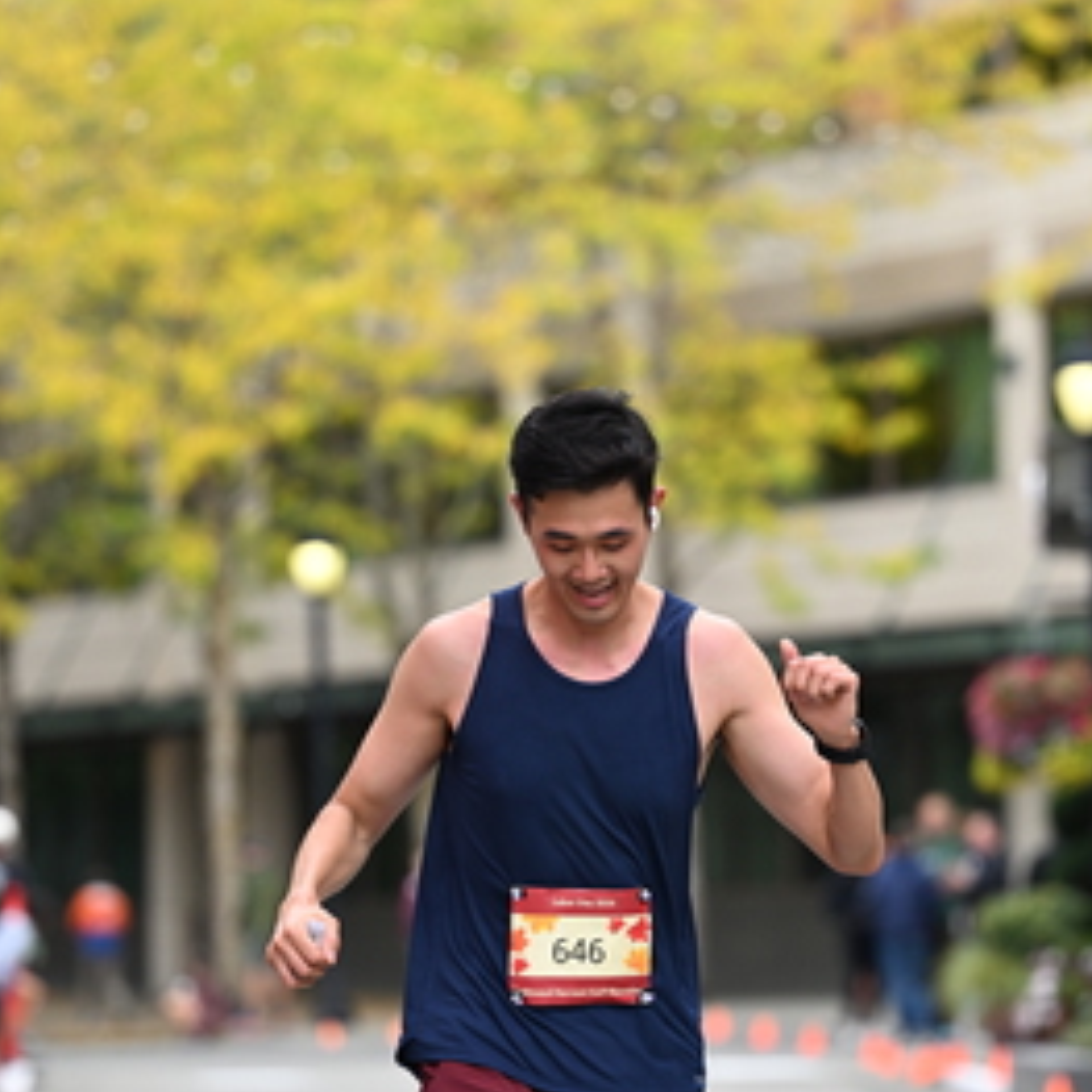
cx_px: 695
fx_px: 8244
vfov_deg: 7.6
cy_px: 677
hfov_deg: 7.6
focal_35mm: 231
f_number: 2.8
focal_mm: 130
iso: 640
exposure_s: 1/2000
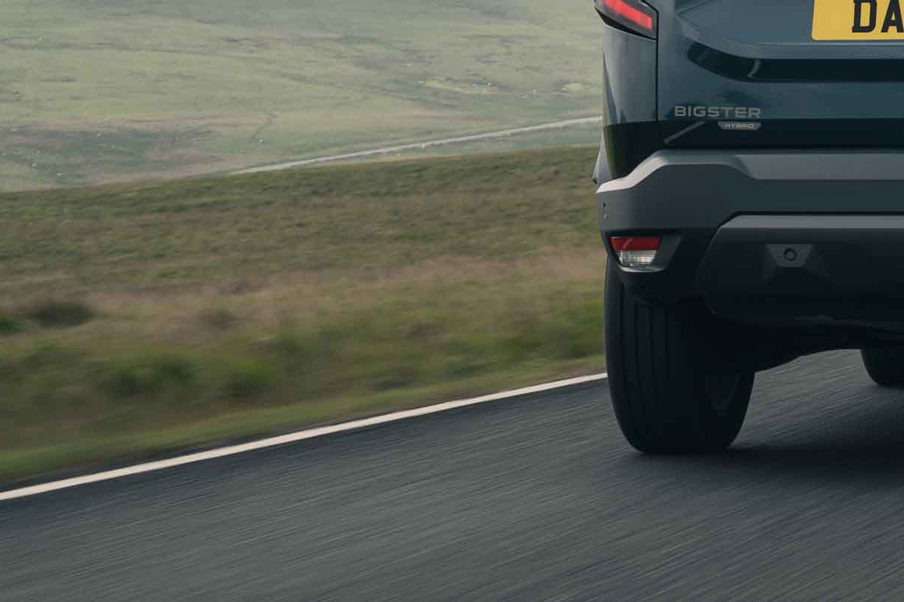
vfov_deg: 7.7
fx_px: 4494
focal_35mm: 179
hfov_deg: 11.4
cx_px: 943
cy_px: 89
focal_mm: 62
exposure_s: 1/30
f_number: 13
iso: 50
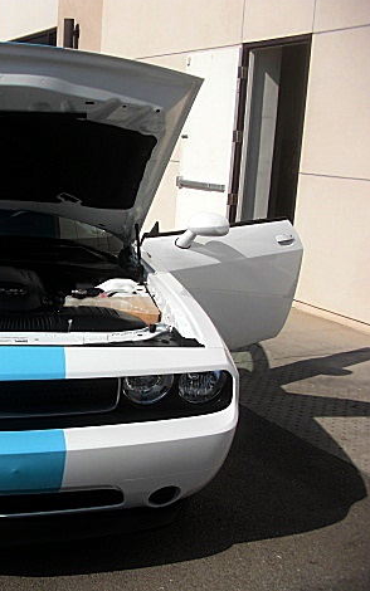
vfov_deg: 38.9
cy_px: 298
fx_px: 838
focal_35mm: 52
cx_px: -30
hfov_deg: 23.5
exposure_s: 1/200
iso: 50
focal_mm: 6.3
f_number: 7.9
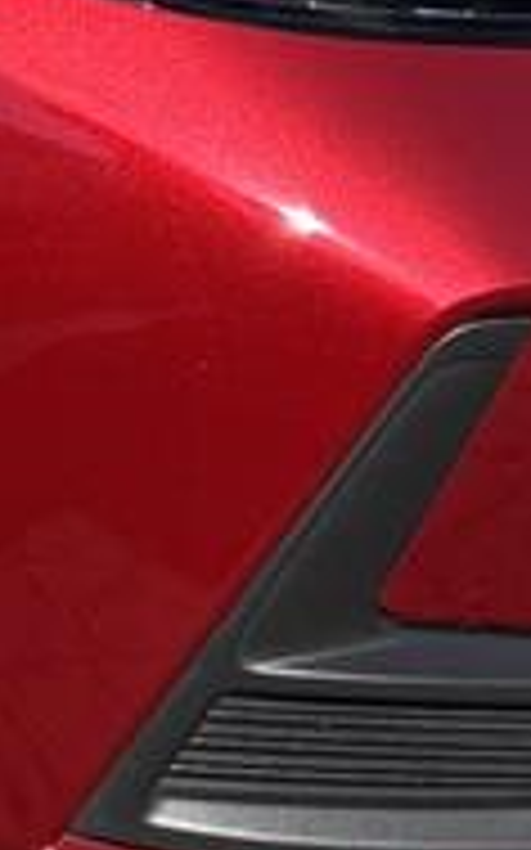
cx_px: -1521
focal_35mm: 233
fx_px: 5399
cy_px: -436
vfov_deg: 8.8
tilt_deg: -12.5
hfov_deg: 5.1
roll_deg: +2.4
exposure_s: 1/2242
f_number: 1.6
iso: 50
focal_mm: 5.96
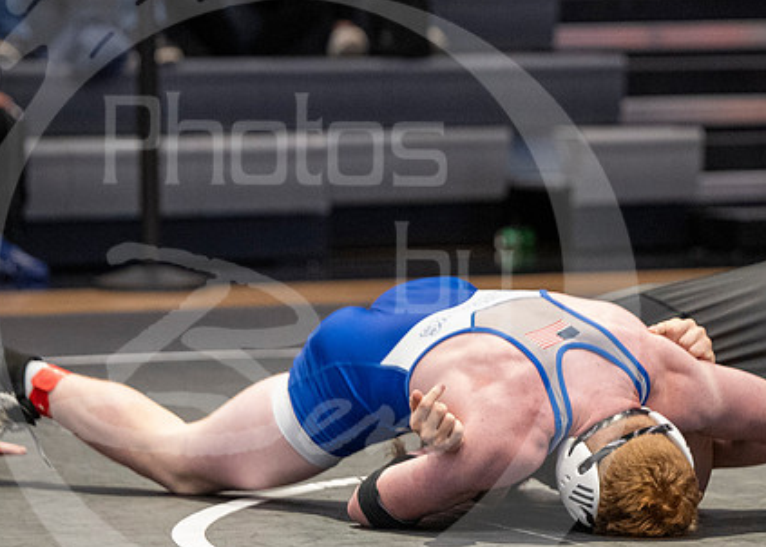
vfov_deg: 5.9
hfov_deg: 8.3
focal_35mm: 244
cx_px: 455
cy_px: 564
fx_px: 5307
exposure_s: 1/1000
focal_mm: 101
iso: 3200
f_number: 2.8
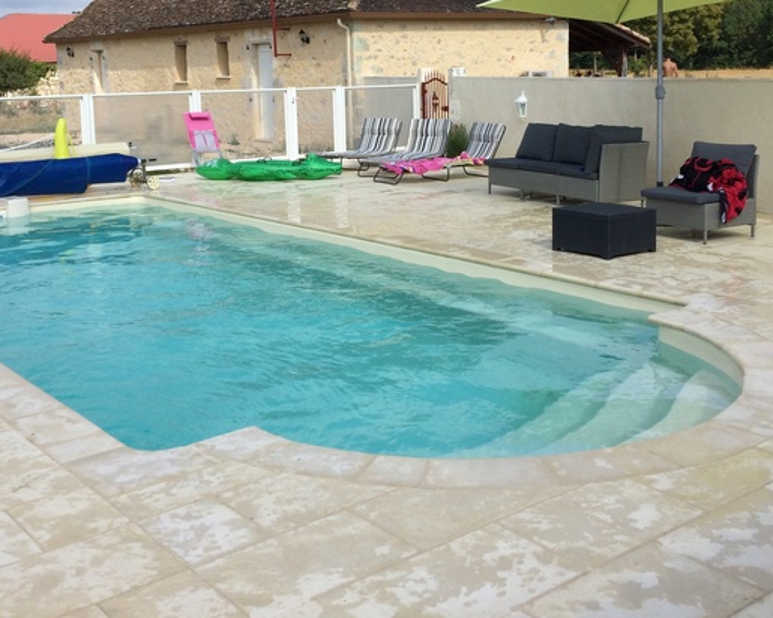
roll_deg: +1.9
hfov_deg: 42.0
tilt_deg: -5.9
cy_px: 170
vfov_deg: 33.6
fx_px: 1007
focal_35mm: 44
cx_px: 372
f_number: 2.2
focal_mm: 4.15
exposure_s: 1/2740
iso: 32
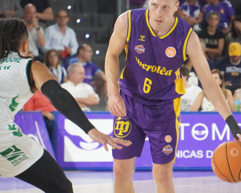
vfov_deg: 3.6
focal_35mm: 428
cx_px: 130
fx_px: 3052
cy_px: 82
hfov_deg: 4.5
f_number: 6.3
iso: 5000
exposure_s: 1/400
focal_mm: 210
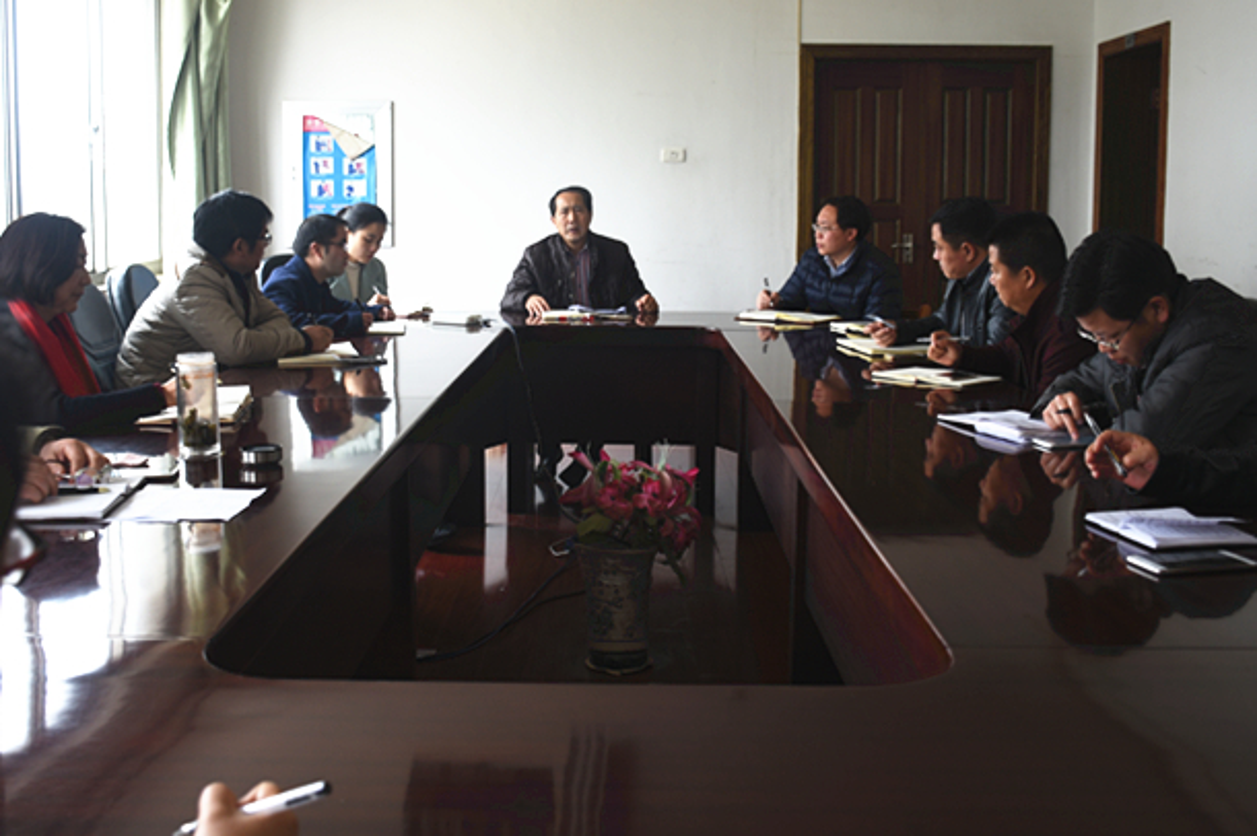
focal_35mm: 30
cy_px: 418
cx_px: 628
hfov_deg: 62.0
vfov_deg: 43.6
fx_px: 1047
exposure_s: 1/30
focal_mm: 20
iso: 100
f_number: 3.5
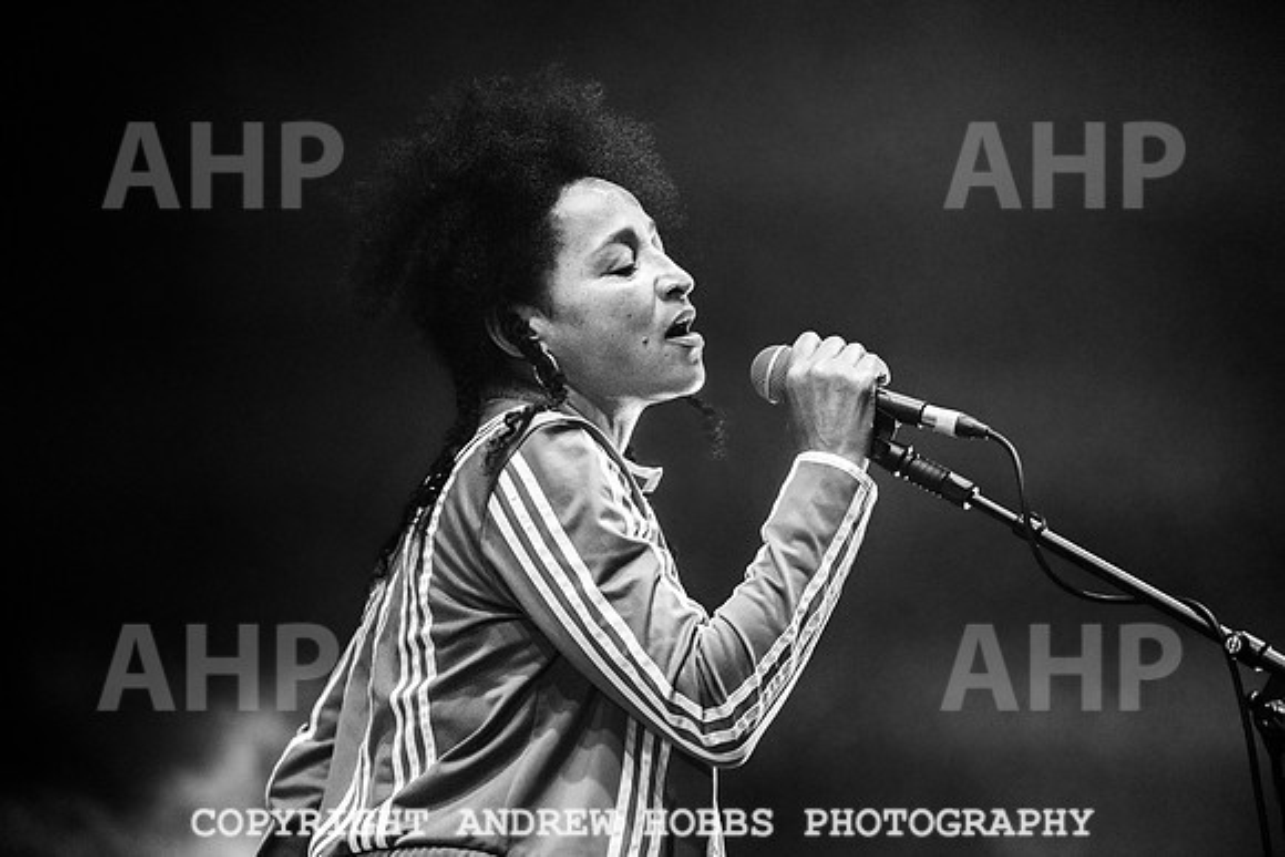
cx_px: 642
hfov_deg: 10.3
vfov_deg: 6.9
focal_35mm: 200
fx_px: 7140
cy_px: 428
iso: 2500
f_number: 2.8
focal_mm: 200
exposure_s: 1/1000
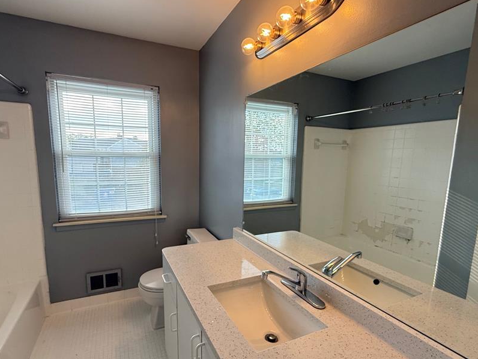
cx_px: 219
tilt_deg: -8.6
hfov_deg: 87.6
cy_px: 196
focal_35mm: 18
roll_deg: -0.8
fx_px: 249
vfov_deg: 71.4
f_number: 2.2
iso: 125
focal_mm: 2.22
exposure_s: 1/120
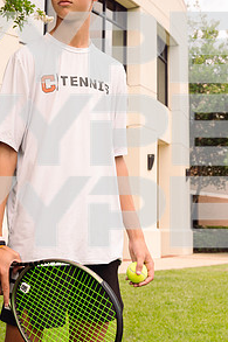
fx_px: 599
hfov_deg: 21.5
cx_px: 77
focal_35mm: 63
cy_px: 131
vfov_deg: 31.8
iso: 100
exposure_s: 1/200
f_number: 7.1
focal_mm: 41
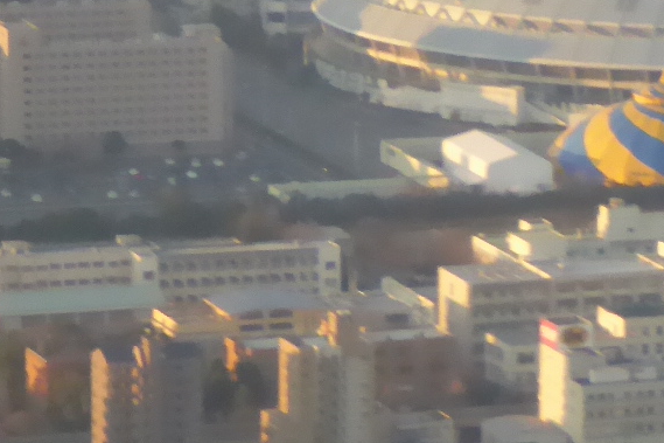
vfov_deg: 3.2
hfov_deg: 4.8
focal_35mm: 426
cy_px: 306
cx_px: 1239
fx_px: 7855
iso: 400
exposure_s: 1/125
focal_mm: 15
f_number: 4.8
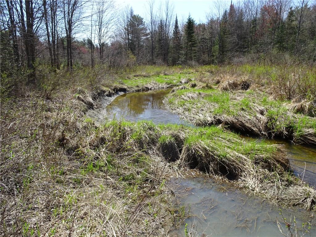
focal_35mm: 24
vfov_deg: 56.8
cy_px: 118
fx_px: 219
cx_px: 158
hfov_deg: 71.6
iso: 80
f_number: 3.5
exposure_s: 1/500
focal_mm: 4.1
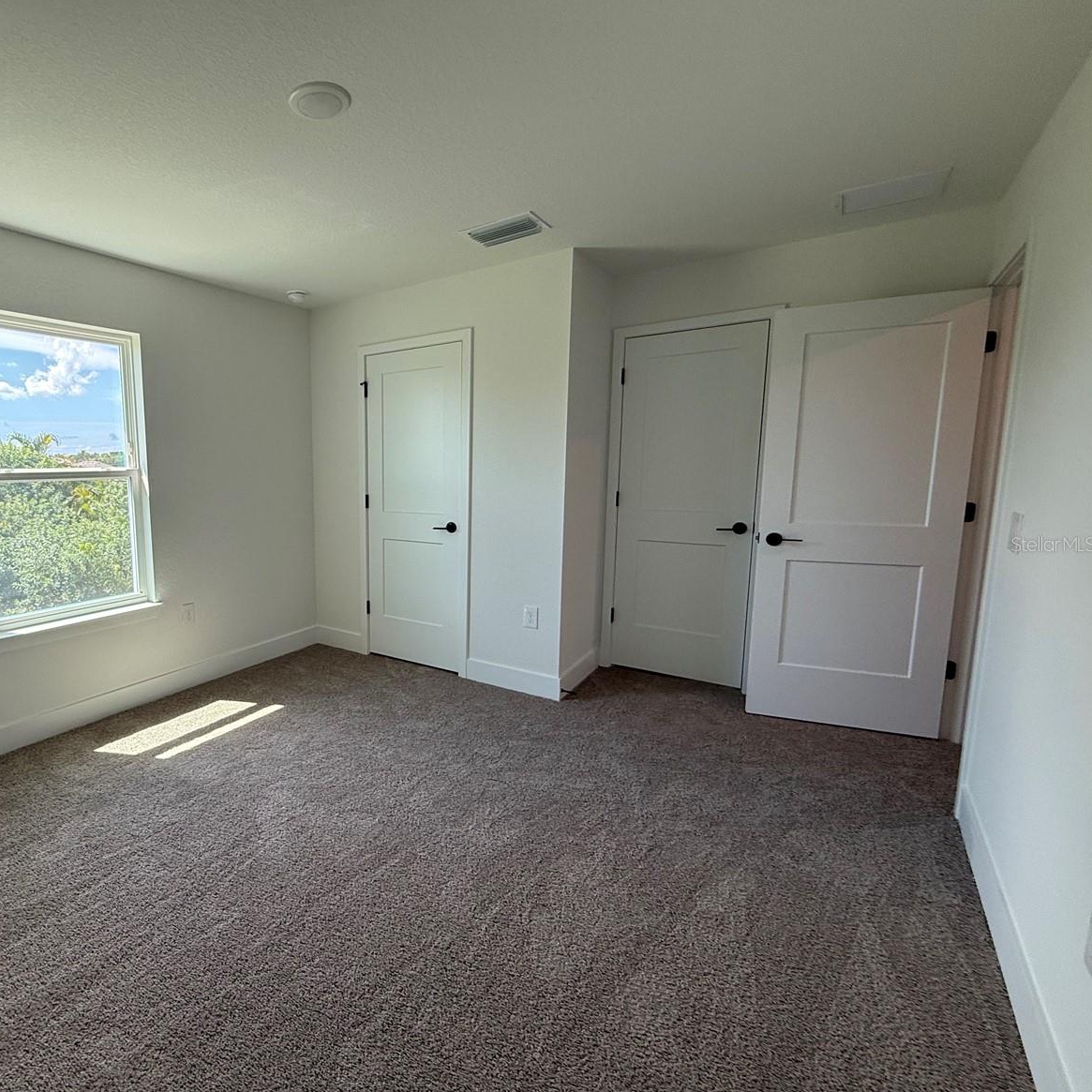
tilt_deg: -7.4
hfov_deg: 80.7
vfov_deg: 84.0
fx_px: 607
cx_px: 350
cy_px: 544
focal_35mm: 17
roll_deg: +0.5
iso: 64
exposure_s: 1/134
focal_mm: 2.22
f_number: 2.2
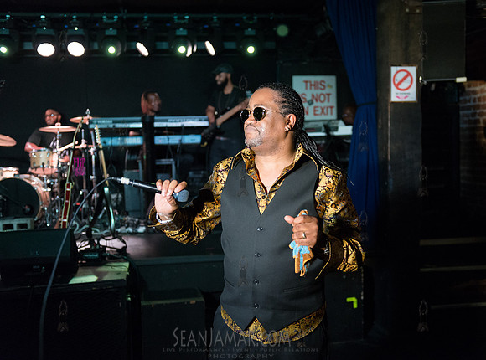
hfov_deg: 42.1
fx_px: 630
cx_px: 270
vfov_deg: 31.9
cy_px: 180
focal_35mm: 45
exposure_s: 1/320
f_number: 2.8
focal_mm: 42
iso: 3200
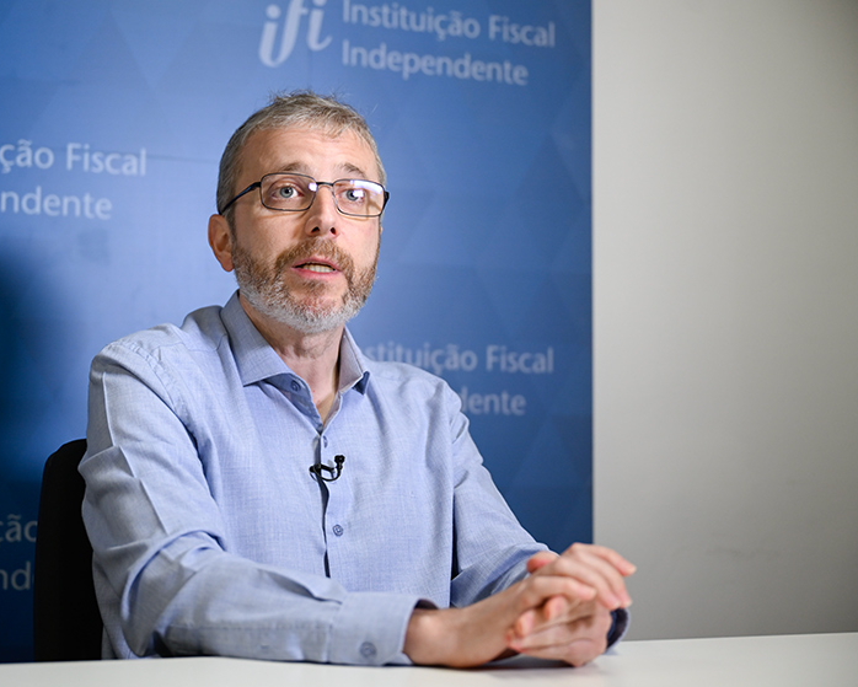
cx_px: 353
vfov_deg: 25.4
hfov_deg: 31.4
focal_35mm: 60
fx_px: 1524
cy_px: 340
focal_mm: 52
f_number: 2.8
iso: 1000
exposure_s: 1/200
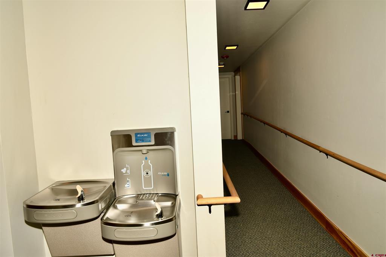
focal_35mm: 24
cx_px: 193
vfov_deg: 53.1
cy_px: 128
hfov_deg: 73.8
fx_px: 257
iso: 100
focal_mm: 16
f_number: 7.1
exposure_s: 1/60
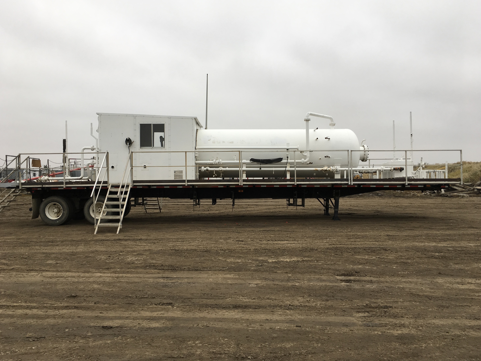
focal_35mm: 30
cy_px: 179
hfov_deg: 60.0
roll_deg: -0.9
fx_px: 417
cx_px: 238
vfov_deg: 46.8
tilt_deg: -3.3
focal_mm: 4.15
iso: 25
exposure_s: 1/182
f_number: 2.2
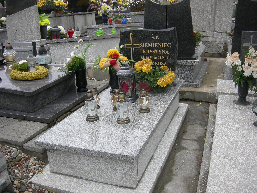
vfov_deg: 39.7
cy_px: 96
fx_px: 267
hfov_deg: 51.4
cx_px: 128
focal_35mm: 36
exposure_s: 1/45.7
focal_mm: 7.5
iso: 64
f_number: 3
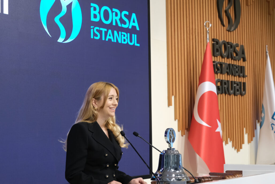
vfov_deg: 16.7
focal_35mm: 82
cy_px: 99
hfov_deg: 24.8
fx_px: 626
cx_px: 131
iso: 1600
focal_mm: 43.8
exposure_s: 1/125
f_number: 4.5
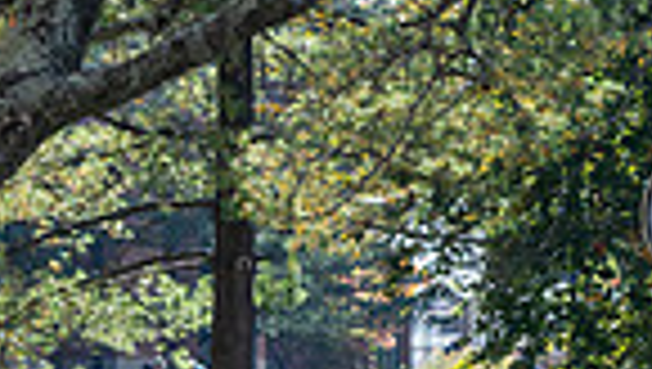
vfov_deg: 3.0
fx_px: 7097
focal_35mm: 410
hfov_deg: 5.3
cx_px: 621
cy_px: 214
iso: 200
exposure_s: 1/500
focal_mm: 98
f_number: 5
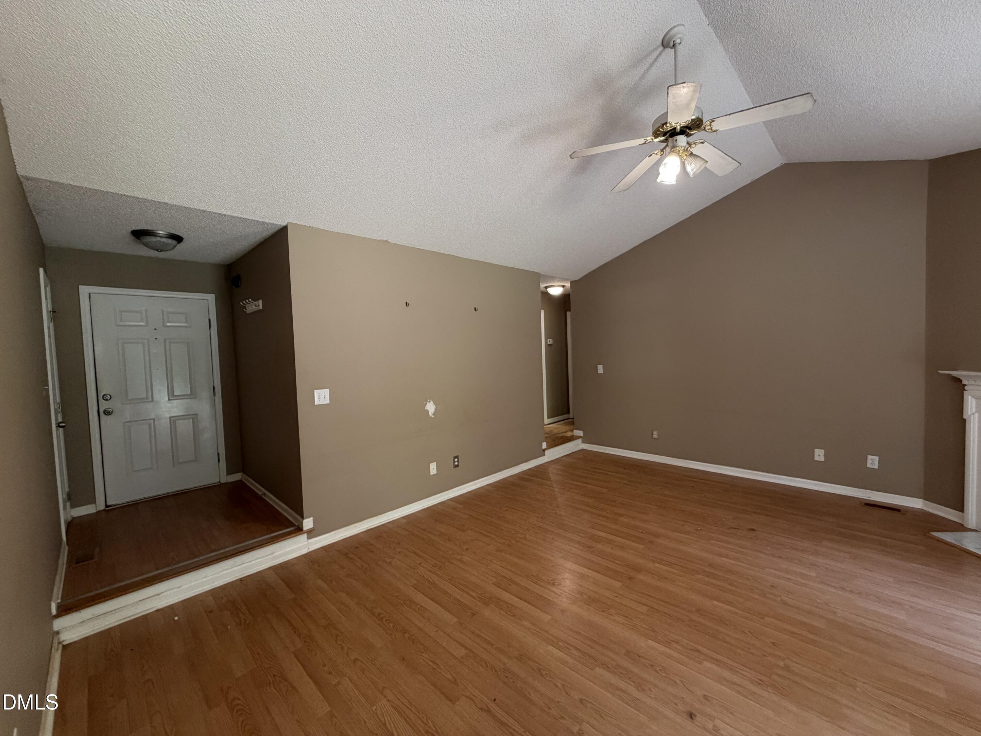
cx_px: 490
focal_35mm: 14
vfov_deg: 85.7
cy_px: 368
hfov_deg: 102.1
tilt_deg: -2.0
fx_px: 397
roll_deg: +1.7
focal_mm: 2.22
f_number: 2.2
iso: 320
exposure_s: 1/60
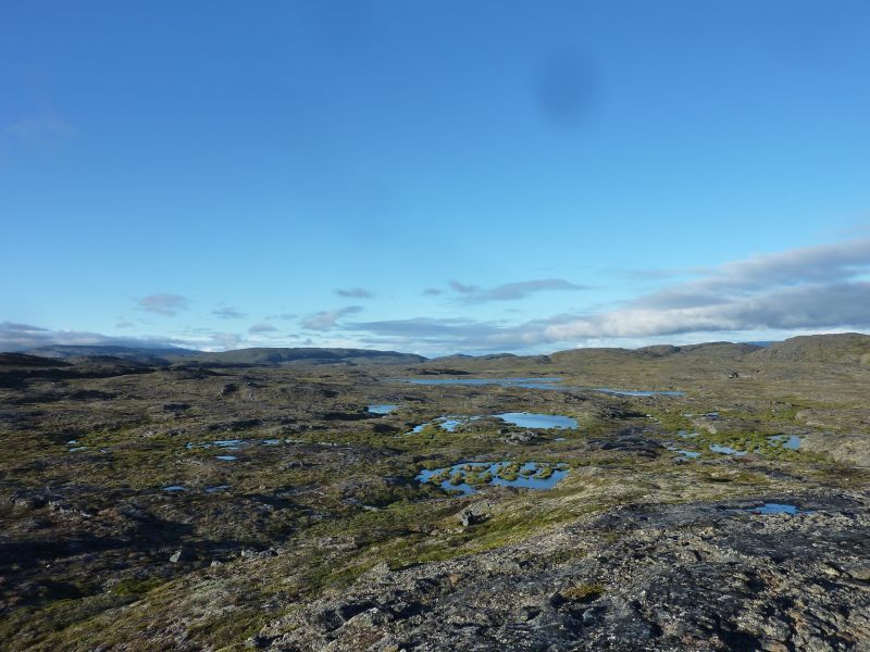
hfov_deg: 69.4
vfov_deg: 54.9
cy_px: 326
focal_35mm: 25
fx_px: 628
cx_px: 435
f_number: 4
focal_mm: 4.1
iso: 125
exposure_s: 1/500
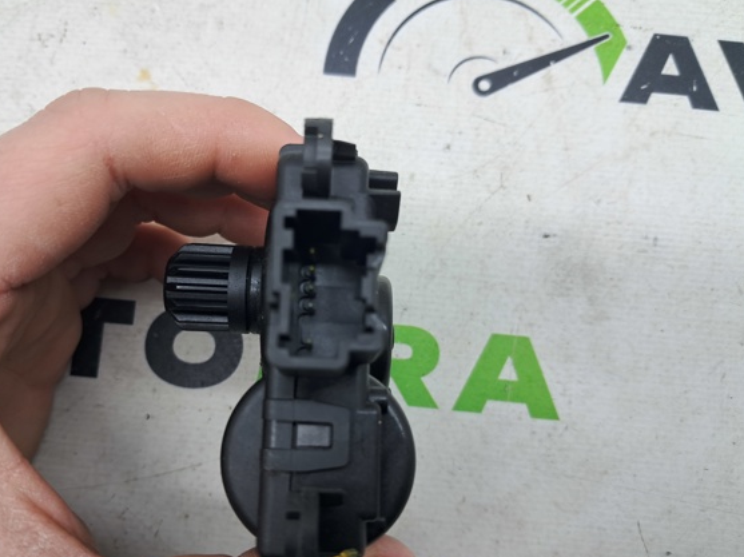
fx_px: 666
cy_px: 299
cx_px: 323
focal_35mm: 31
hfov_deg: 58.2
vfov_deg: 45.4
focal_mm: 4
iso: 50
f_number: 1.8
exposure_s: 1/50
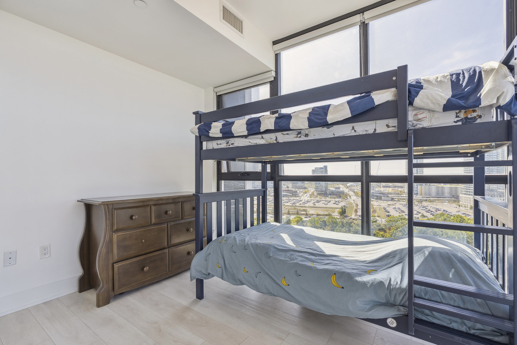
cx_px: 258
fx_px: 230
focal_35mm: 16
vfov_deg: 73.8
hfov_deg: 96.7
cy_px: 172
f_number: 8
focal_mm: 16
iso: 100
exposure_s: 1/30
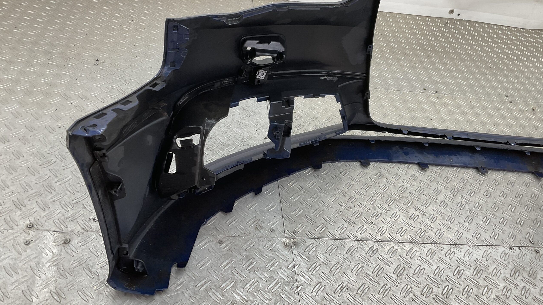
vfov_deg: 36.6
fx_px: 461
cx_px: 273
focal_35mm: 32
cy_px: 139
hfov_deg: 61.0
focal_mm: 3
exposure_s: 1/120
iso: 40
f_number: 1.8
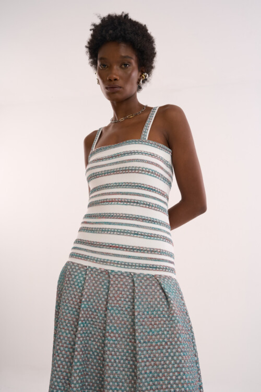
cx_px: 130
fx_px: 347
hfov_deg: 41.2
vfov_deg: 58.9
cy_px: 196
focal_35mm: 32
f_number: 8
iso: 320
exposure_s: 1/160
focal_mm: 31.9
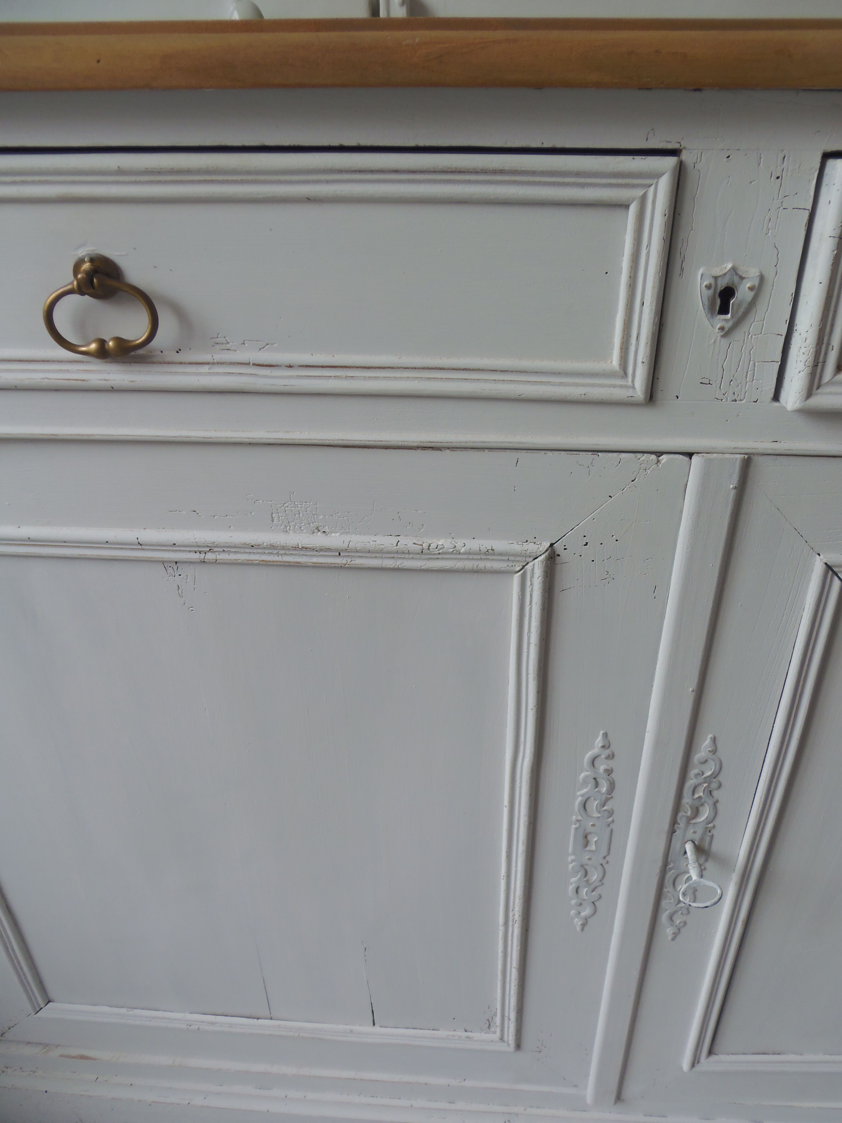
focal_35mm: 24
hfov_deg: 56.8
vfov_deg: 71.6
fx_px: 778
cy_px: 562
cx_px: 421
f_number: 2.9
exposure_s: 1/30
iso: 64
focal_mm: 4.3
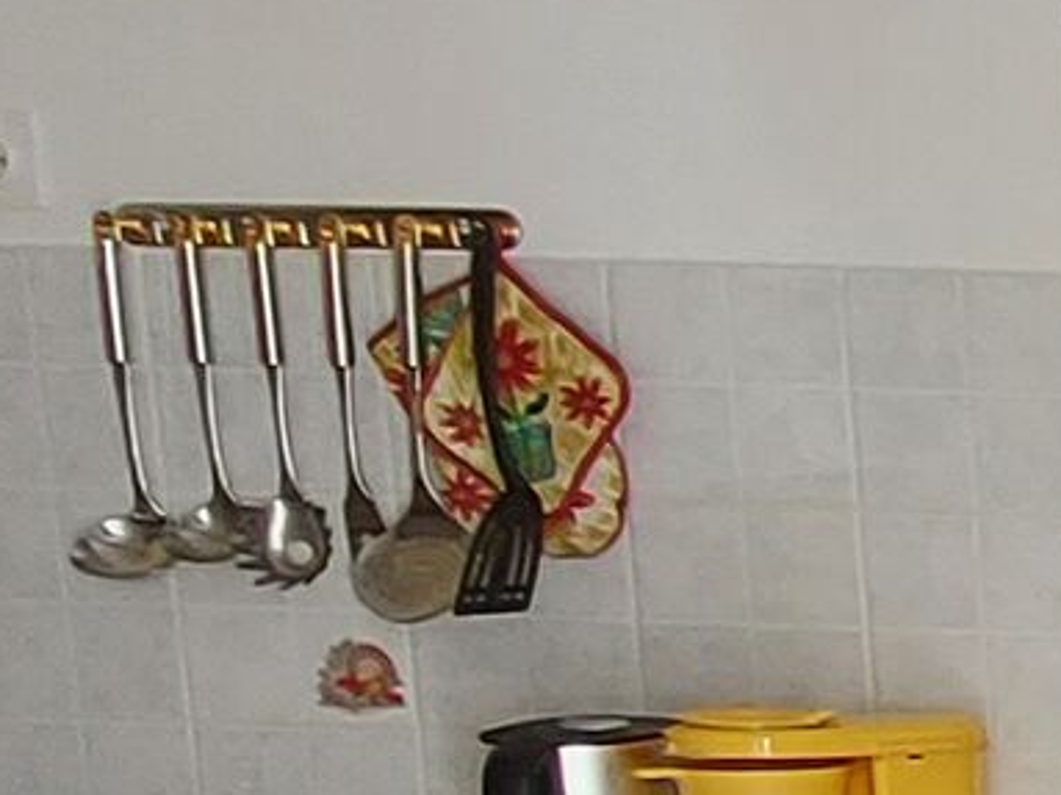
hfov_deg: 14.0
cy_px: 1183
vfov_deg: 14.5
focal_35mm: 95
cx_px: 2582
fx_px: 2911
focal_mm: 1.74
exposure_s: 1/100
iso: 100
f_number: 2.2
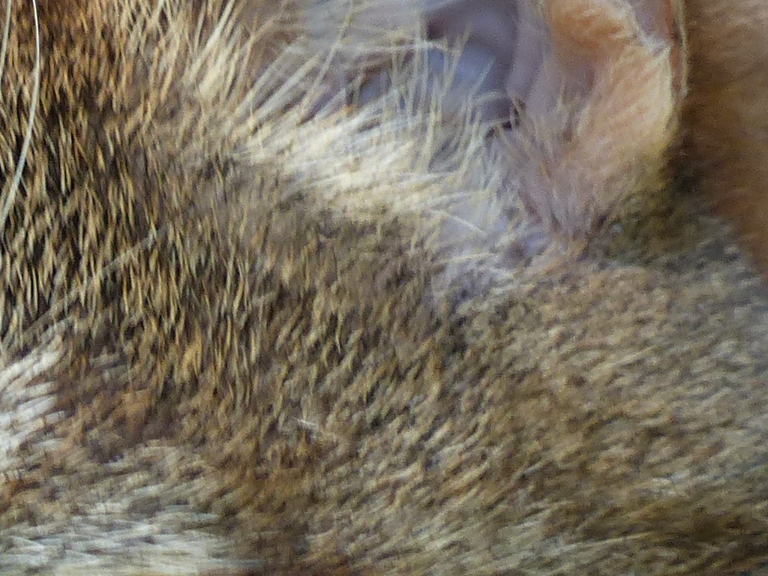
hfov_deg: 1.1
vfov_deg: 0.9
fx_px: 38404
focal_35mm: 1731
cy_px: 972
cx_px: 62
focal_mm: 79.8
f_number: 3.2
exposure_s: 1/125
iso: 100
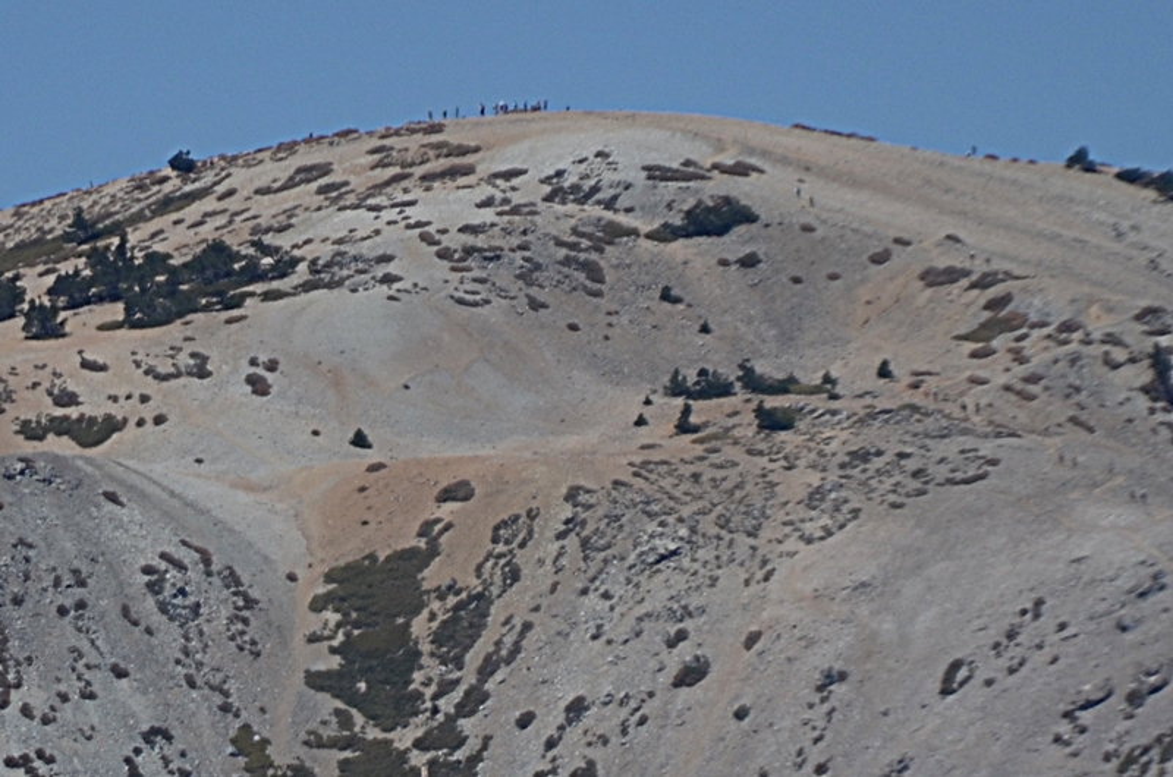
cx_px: 586
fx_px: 13170
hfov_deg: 5.1
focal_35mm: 405
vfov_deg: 3.4
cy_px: 388
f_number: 6.3
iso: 100
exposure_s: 1/1000
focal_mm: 270
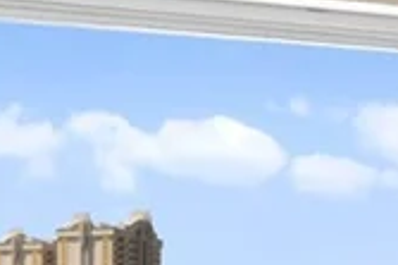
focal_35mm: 172
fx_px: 1900
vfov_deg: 7.8
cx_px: -43
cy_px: 417
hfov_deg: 11.8
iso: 400
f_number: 6.3
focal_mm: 28
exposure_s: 1/60
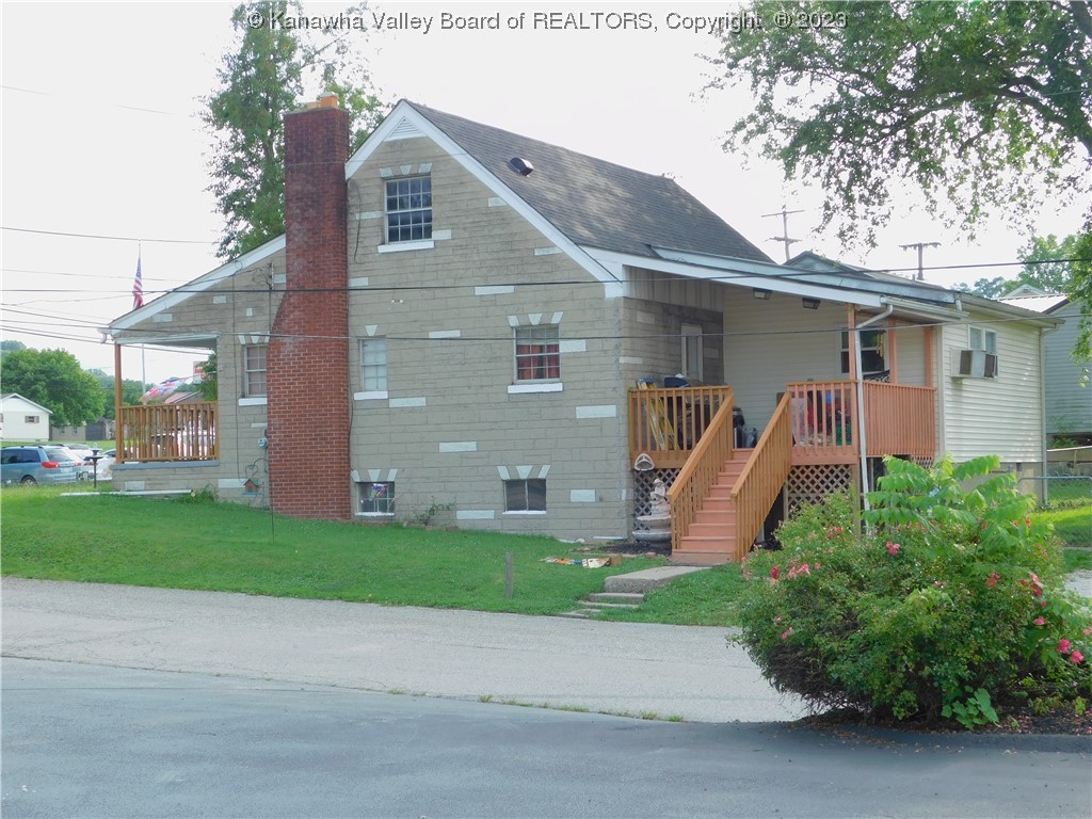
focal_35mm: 59
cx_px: 546
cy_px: 410
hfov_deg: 32.7
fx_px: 1861
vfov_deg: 24.8
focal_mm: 10.4
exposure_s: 1/250
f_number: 4
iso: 125
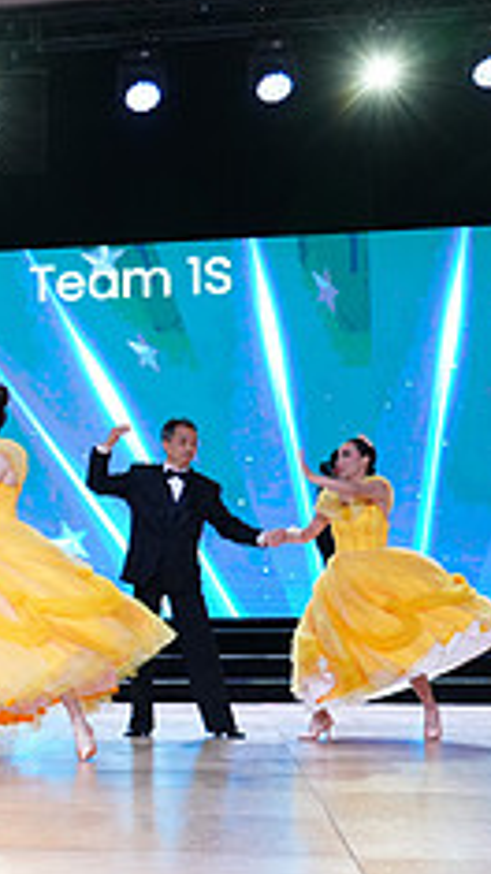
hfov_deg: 12.3
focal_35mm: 88
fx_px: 2039
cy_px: 601
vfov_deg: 24.1
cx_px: -458
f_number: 4
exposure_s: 1/500
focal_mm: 34
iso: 2000
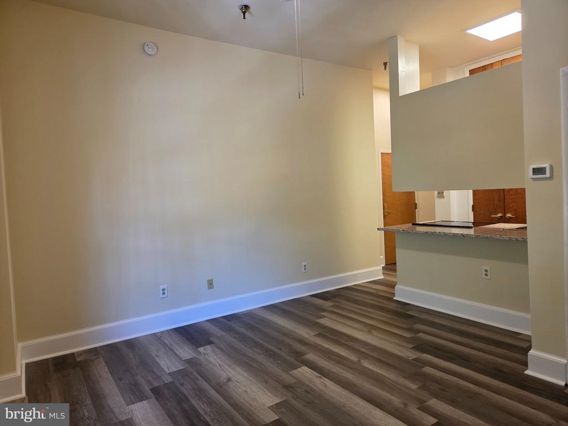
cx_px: 284
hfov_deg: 73.9
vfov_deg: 58.9
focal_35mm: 23
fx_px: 377
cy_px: 213
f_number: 1.8
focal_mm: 5.4
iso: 250
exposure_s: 1/120
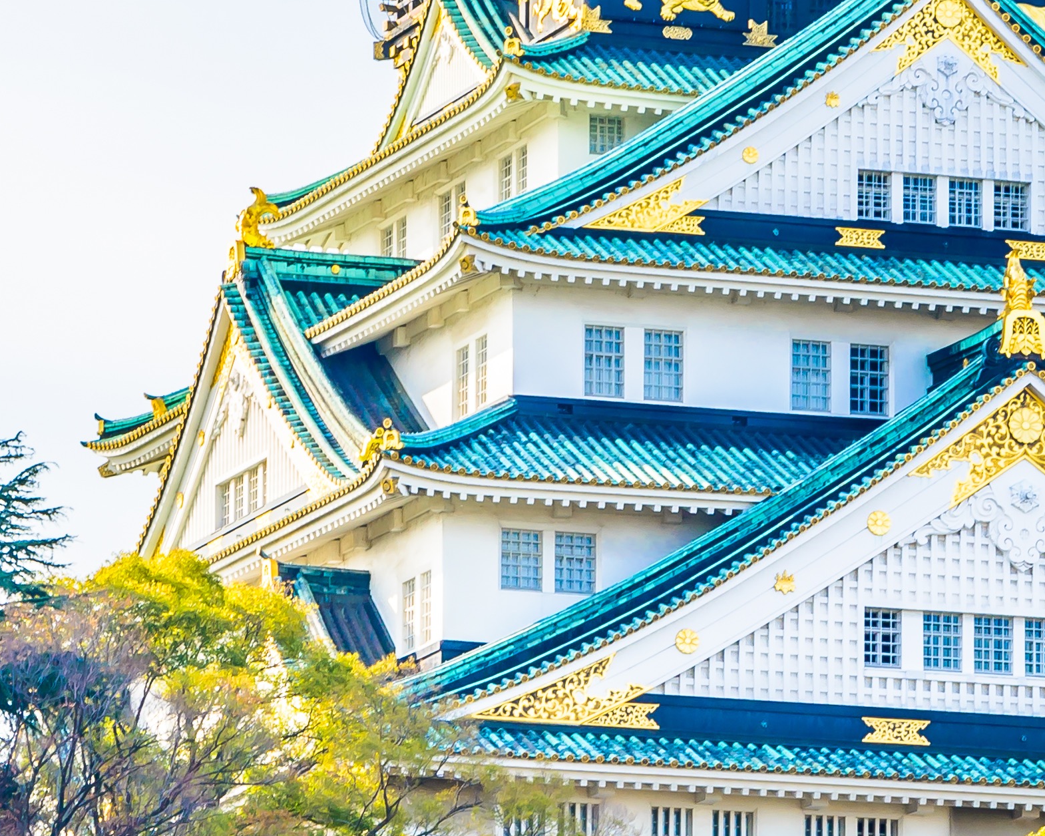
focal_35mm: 295
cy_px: 533
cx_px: 789
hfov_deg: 6.5
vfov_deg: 5.2
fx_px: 9124
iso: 100
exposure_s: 1/90
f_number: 11
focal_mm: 82
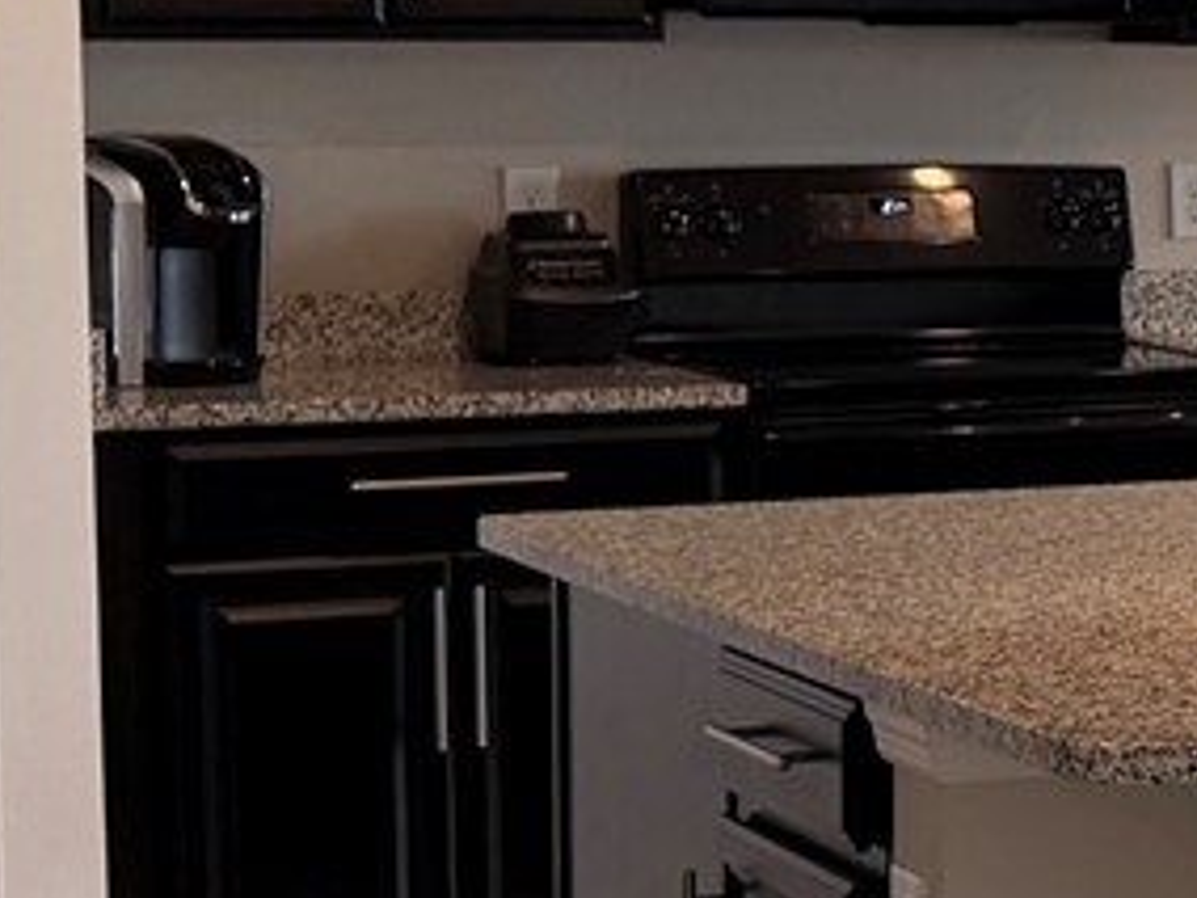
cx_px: 2196
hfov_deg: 13.1
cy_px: 358
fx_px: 4668
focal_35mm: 135
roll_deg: -0.7
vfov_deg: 11.0
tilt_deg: -5.5
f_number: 1.78
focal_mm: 6.76
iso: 200
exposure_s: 1/219
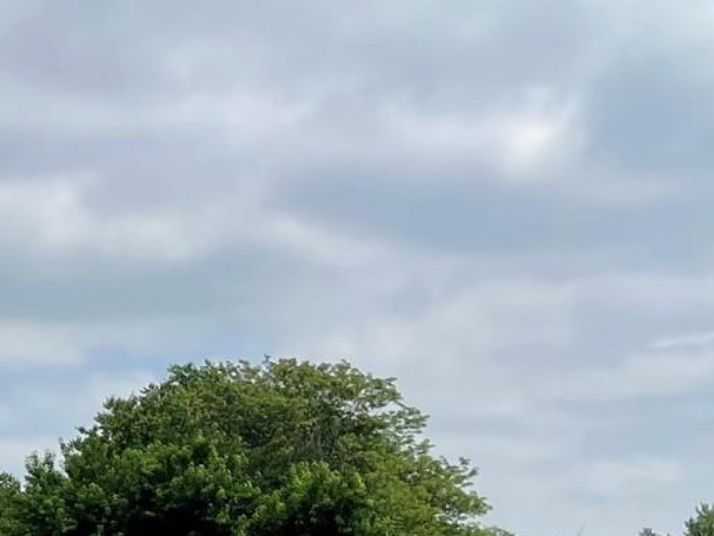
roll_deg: +1.5
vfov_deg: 14.3
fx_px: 2125
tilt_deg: +6.0
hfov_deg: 17.1
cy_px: 464
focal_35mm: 103
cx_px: -385
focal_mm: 5.1
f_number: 1.6
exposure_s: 1/6993
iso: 32
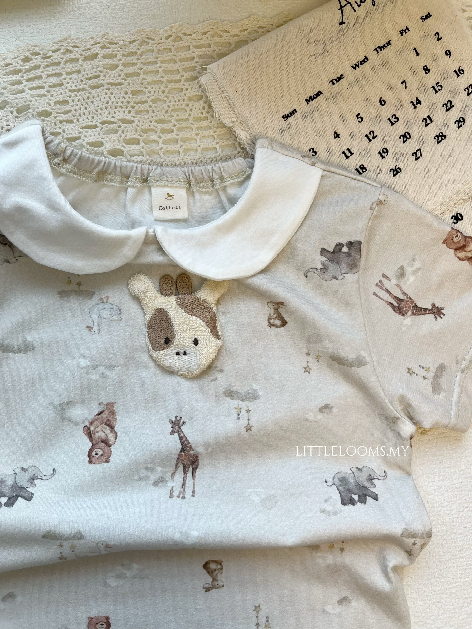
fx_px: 473
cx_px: 236
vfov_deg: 67.3
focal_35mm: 26
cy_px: 314
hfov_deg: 53.1
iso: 40
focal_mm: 5.1
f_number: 1.6
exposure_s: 1/210
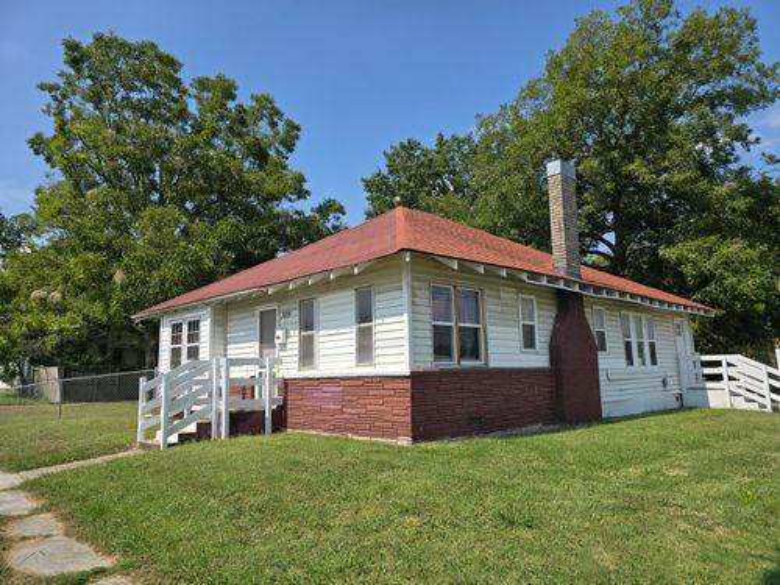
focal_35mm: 23
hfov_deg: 73.9
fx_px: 518
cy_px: 292
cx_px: 390
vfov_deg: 58.9
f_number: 1.7
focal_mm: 6.3
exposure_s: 1/832
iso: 12
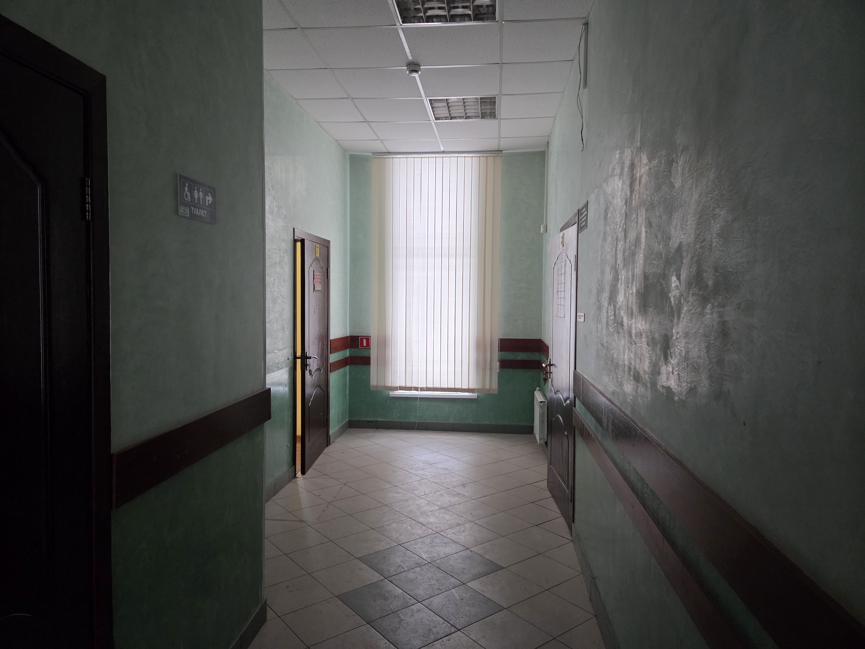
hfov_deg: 73.9
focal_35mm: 23
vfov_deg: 58.9
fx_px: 575
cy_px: 324
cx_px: 432
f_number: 1.8
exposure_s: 1/100
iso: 640
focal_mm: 5.4
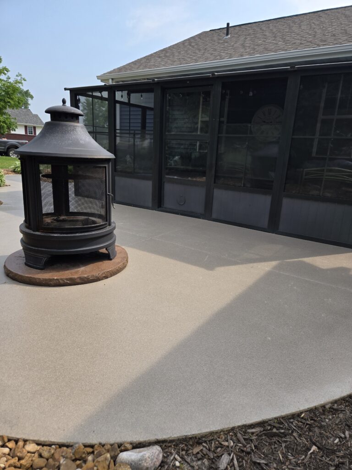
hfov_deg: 58.9
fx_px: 312
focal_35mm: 23
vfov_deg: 73.9
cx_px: 176
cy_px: 235
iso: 64
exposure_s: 1/2921
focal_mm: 5.4
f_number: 1.8
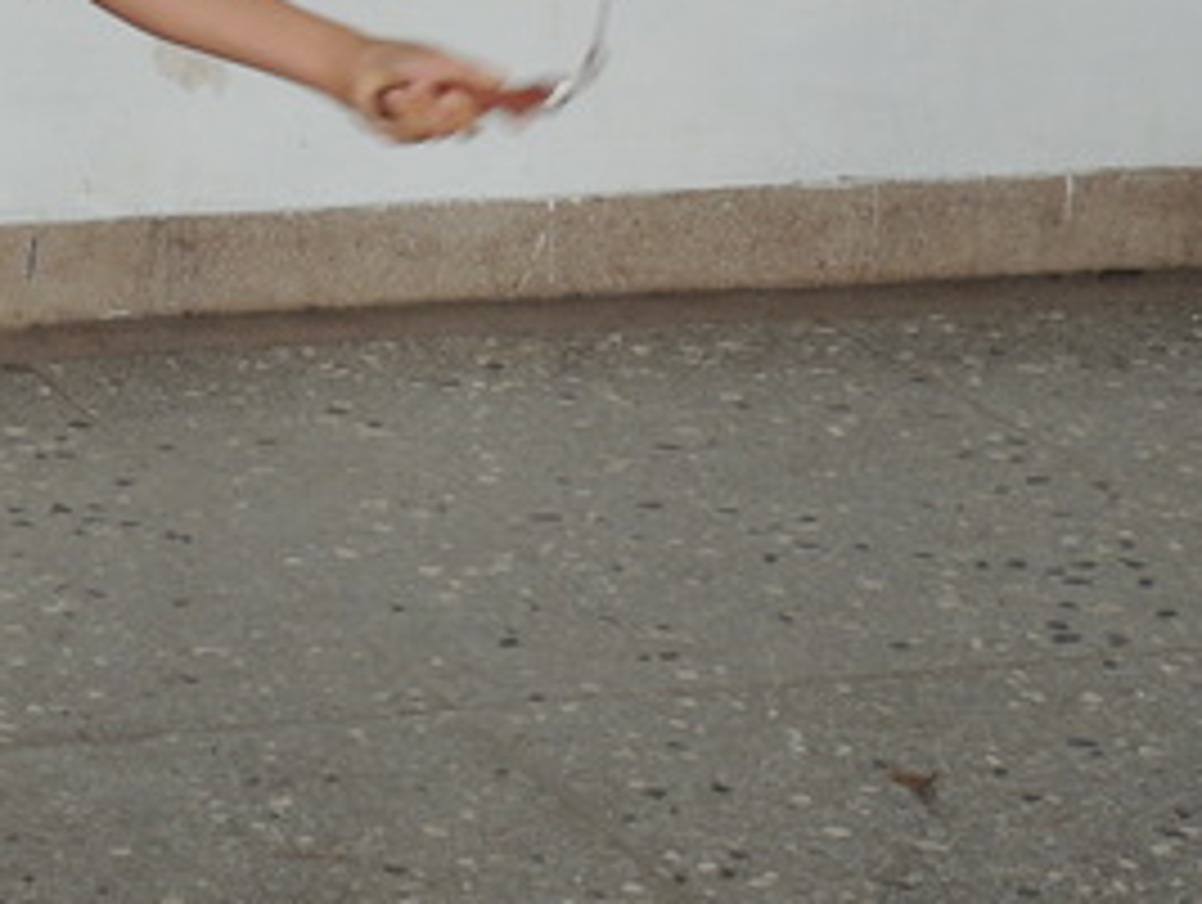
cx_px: -239
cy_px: 70
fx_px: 5007
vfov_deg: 10.3
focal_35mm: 144
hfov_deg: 13.3
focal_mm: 9.8
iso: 100
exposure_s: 1/100
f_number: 3.7
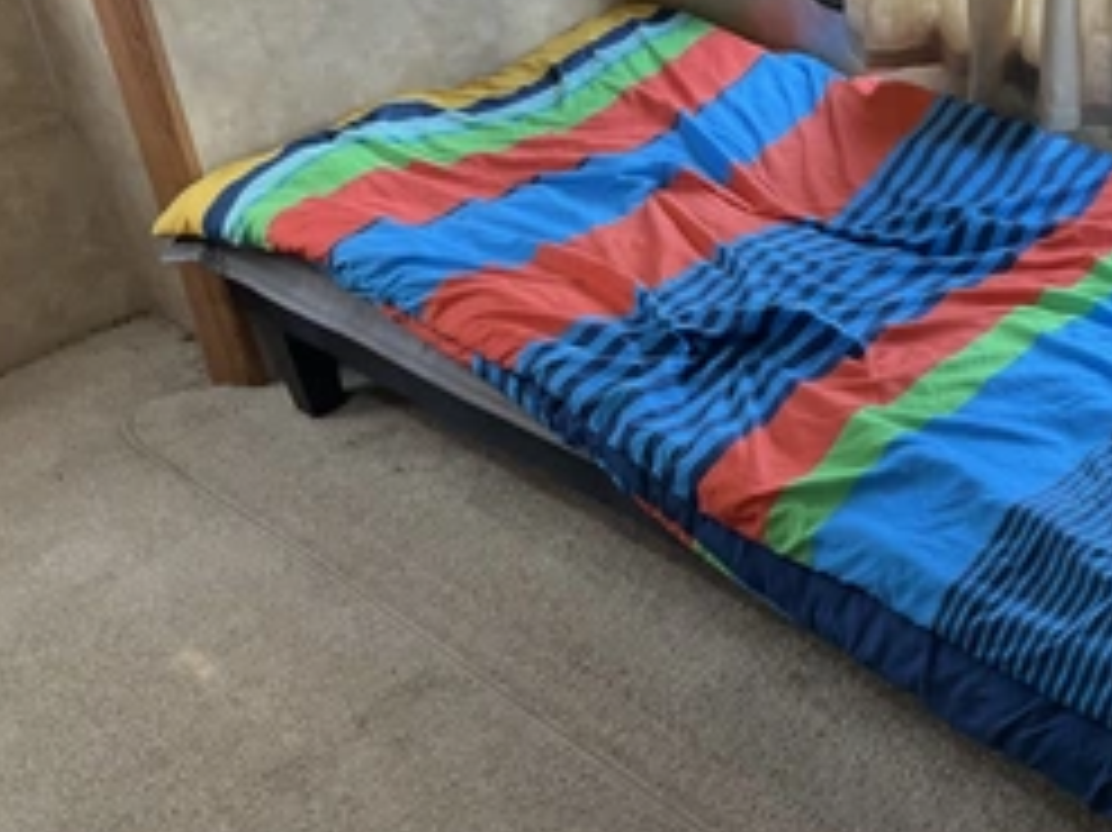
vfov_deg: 30.9
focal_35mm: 47
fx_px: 1509
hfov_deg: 39.6
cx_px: 806
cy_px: 423
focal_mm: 3
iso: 125
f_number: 1.8
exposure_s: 1/60
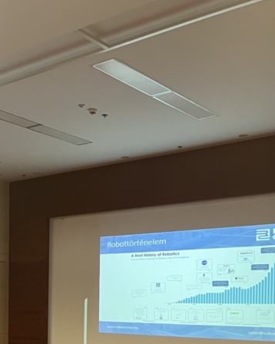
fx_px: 590
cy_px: 330
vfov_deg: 30.6
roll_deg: -0.3
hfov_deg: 25.5
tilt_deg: -2.5
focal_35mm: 58
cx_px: 31
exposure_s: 1/50
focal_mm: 5.1
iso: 250
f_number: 1.6
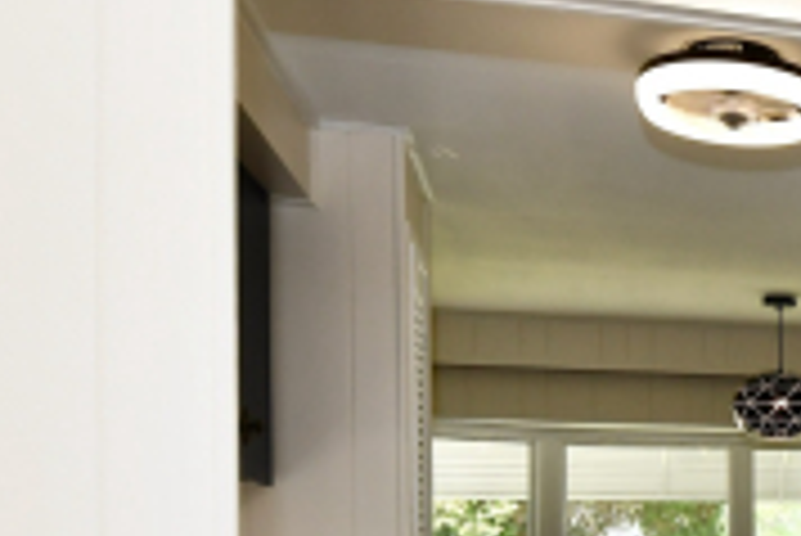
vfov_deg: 21.8
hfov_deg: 27.6
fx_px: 1314
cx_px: 1066
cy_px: 595
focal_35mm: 59
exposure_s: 1/200
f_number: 7.1
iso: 640
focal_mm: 14
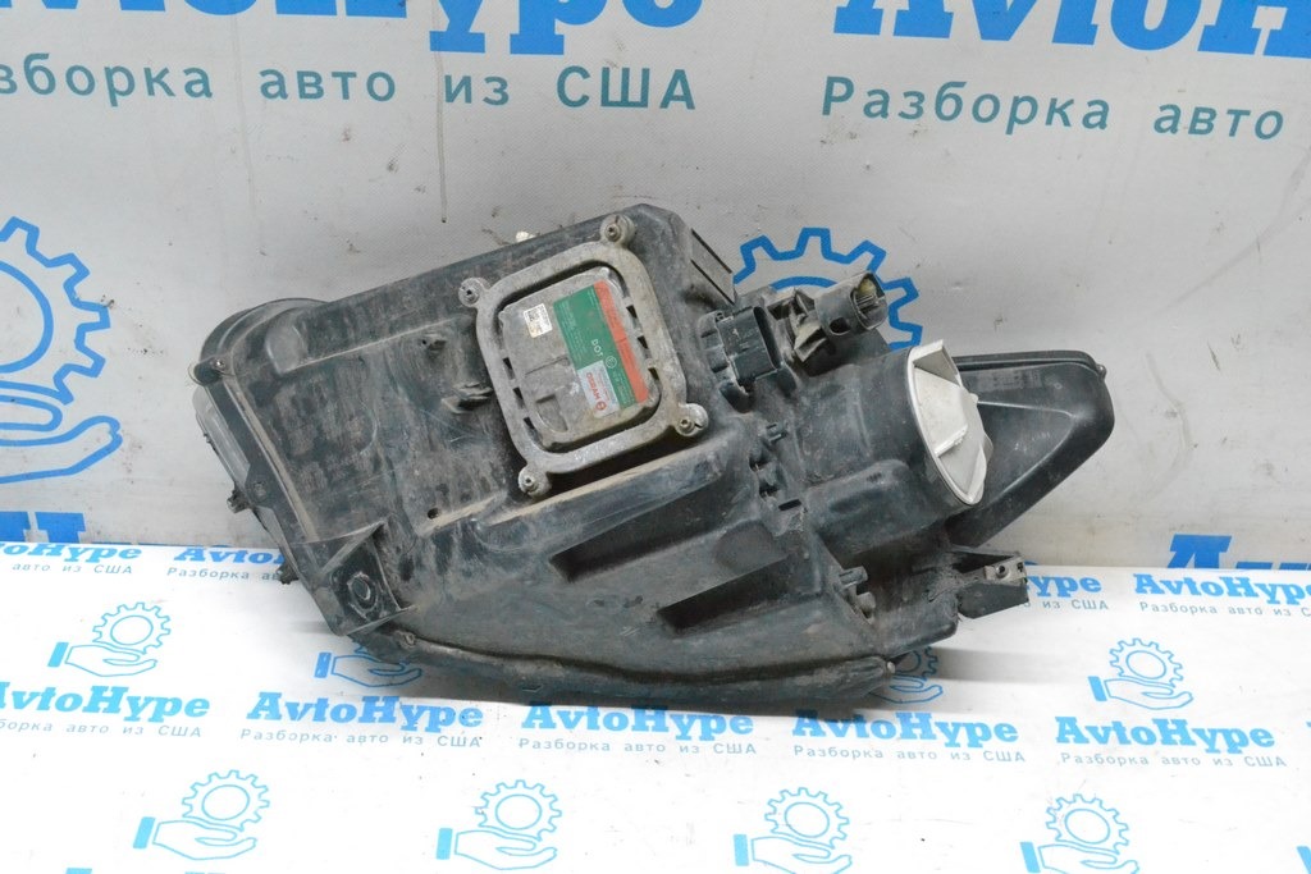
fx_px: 1420
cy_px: 437
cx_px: 656
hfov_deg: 49.5
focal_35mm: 39
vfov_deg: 34.2
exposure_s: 1/160
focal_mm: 26
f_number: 9
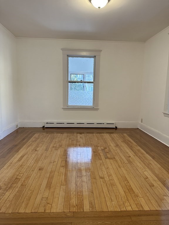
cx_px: 84
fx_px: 156
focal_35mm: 24
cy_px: 112
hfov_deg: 56.8
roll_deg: -1.9
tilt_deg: -7.6
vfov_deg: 71.6
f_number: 1.78
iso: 200
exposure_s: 1/120
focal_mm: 6.86
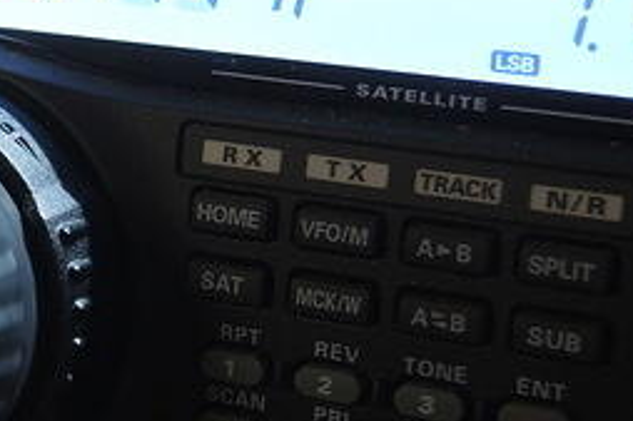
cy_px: 142
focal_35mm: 110
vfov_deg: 12.4
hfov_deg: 17.9
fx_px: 1933
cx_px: -87
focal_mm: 9
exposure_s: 1/40
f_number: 2.5
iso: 400
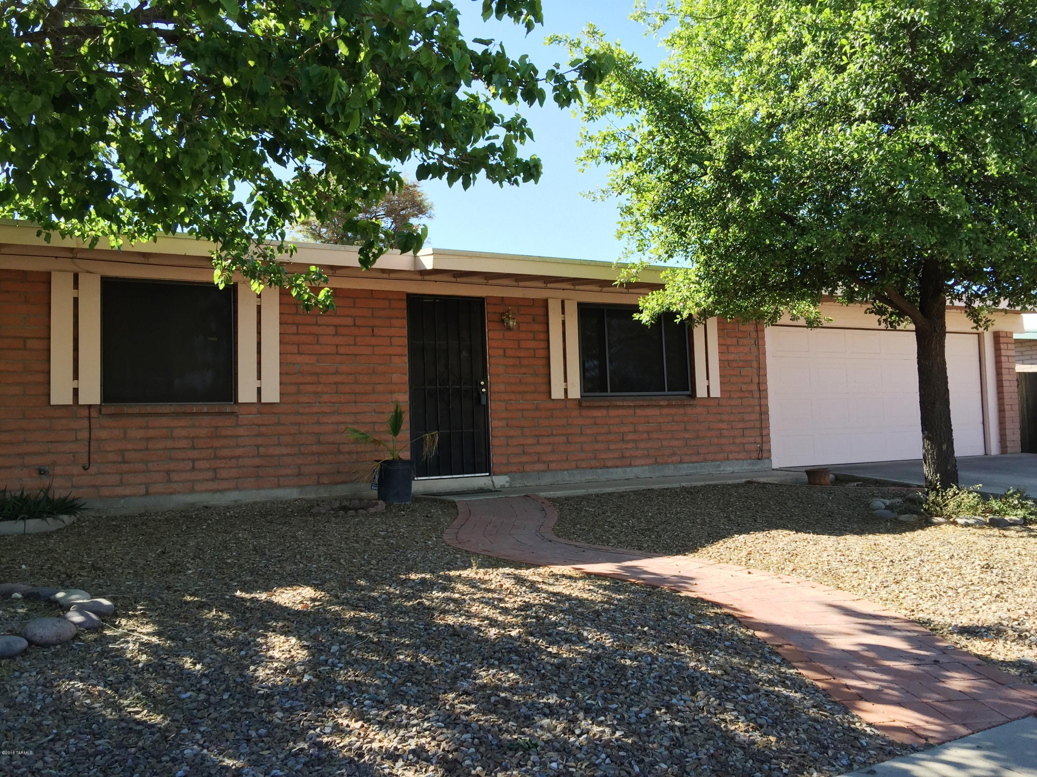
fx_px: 869
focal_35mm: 29
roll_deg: +1.7
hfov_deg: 61.7
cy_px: 388
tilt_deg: +4.3
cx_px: 518
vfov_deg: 48.2
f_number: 2.2
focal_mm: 4.15
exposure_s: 1/501
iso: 32
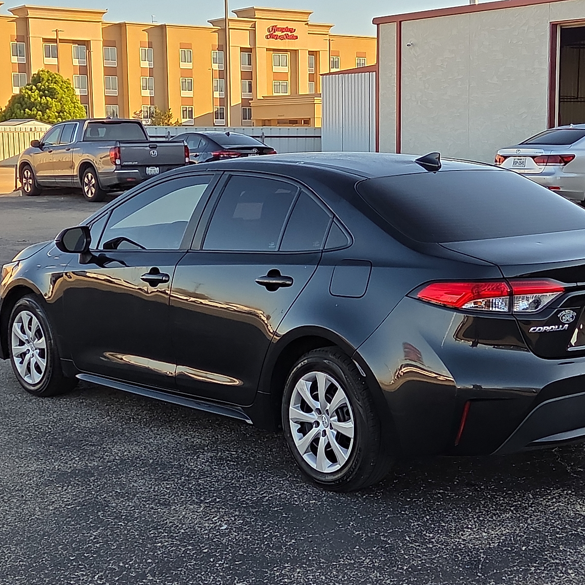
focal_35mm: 65
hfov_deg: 26.4
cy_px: 293
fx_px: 1243
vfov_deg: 26.5
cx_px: 355
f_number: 1.8
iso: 25
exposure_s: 1/833
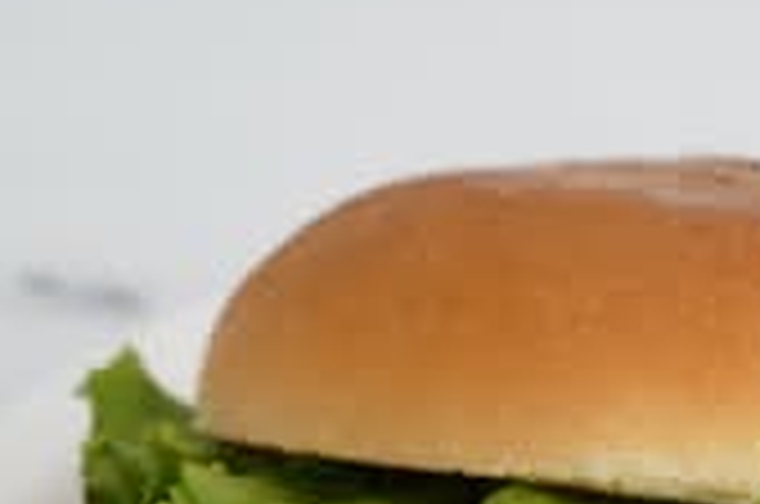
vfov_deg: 5.0
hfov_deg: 7.5
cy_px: 783
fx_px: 5773
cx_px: 652
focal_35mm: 274
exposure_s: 1/125
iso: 250
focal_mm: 70
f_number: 7.1
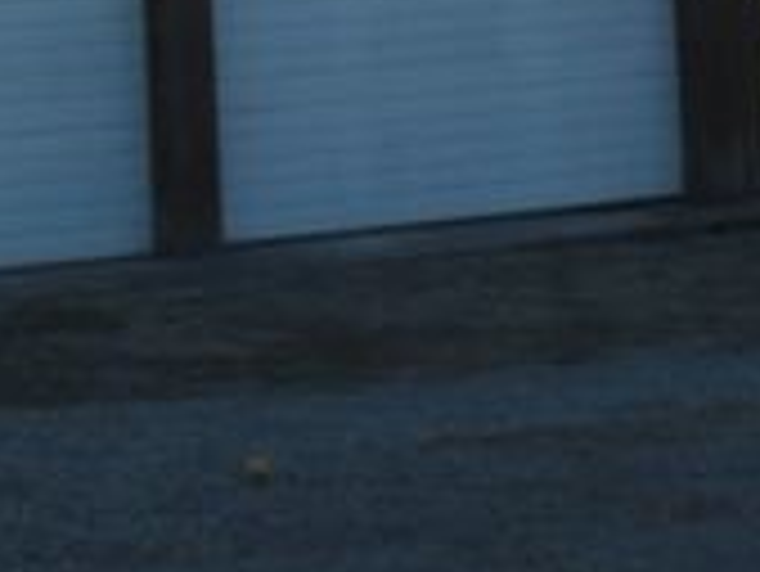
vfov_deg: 8.6
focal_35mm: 166
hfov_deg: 11.7
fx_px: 3647
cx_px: -85
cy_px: -410
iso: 100
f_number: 8.4
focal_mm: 6.3
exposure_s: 1/125
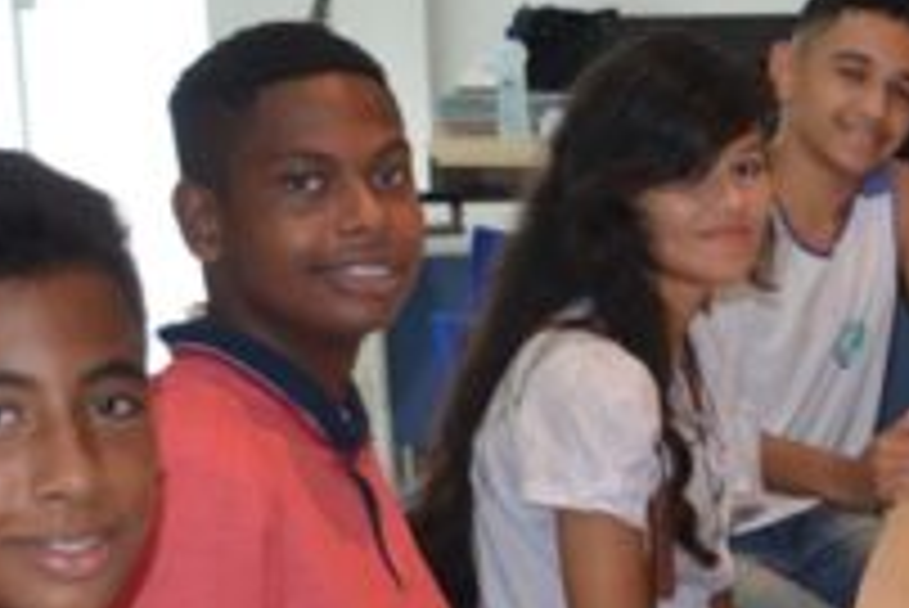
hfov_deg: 14.9
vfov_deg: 10.4
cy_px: 622
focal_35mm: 131
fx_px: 3307
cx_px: 1224
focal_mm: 23
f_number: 3.8
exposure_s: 1/60
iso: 800
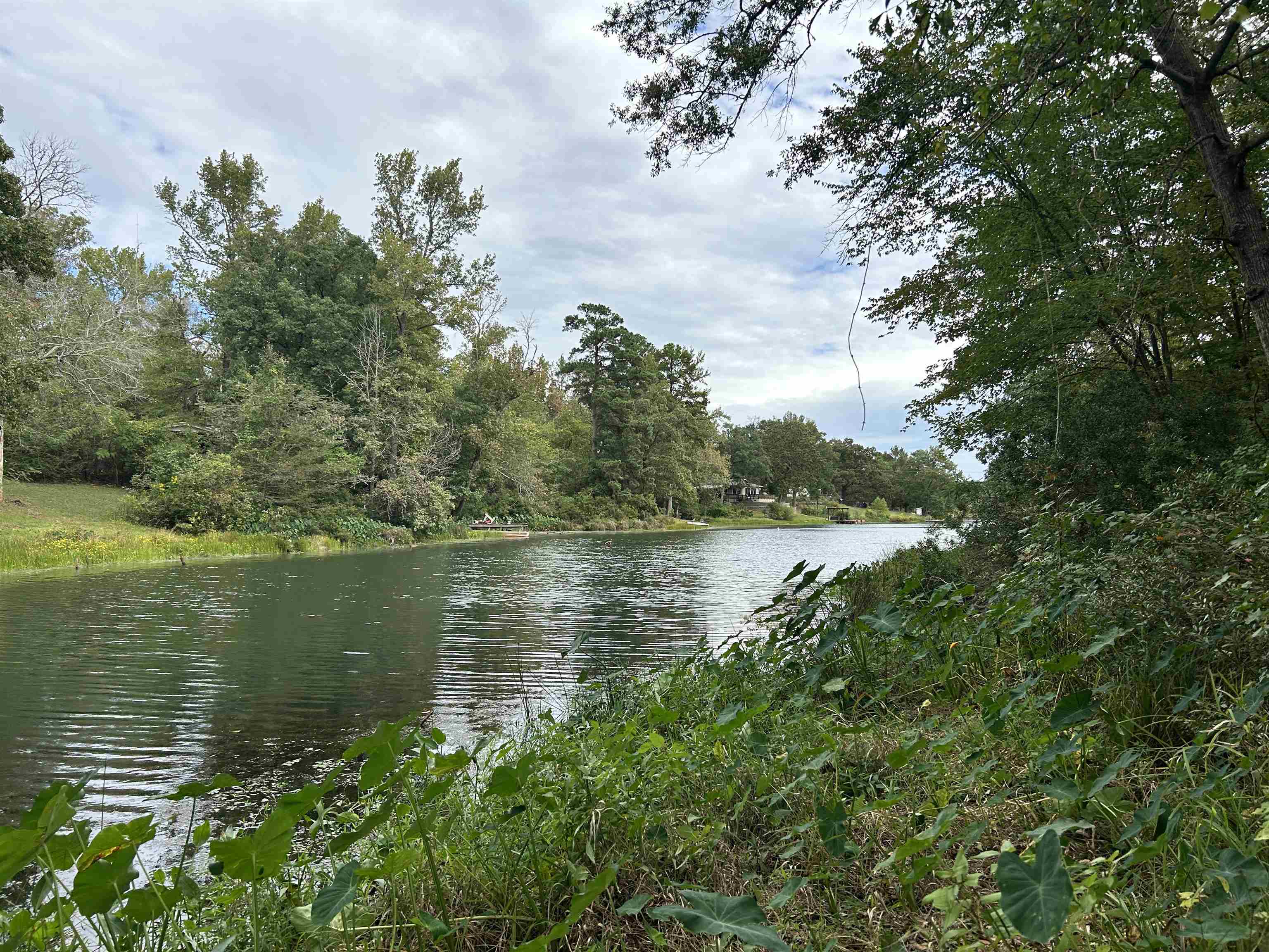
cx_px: 634
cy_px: 476
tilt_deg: +2.4
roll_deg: -0.2
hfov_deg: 67.3
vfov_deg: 53.1
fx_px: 953
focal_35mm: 26
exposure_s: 1/3165
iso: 50
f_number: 1.5
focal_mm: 5.7
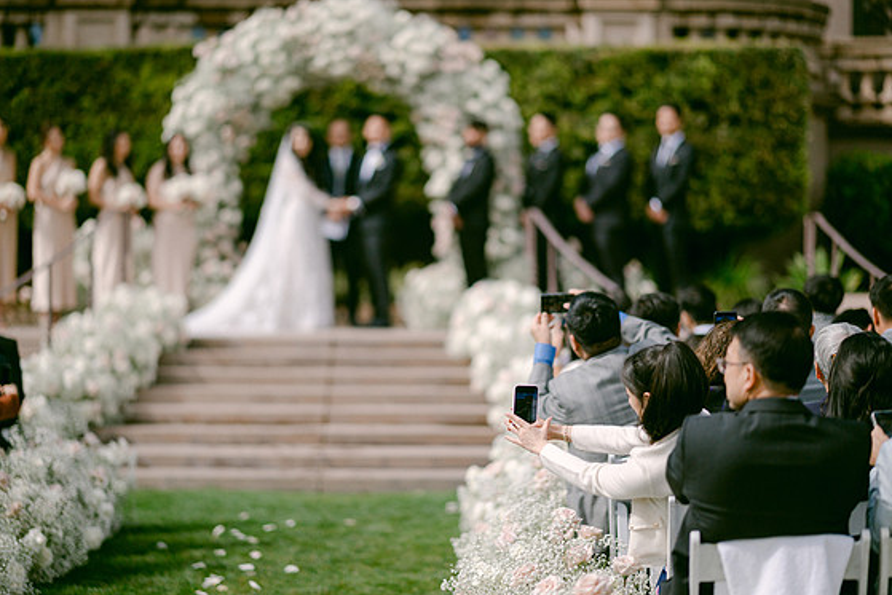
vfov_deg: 12.5
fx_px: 2726
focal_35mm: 110
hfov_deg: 18.6
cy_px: 293
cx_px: 436
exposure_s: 1/20000
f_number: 1.4
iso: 200
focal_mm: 105
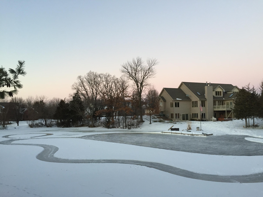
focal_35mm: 29
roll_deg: +0.7
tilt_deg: +3.9
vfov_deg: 48.2
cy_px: 98
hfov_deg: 61.7
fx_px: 220
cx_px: 132
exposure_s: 1/30
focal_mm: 4.15
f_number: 2.2
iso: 50
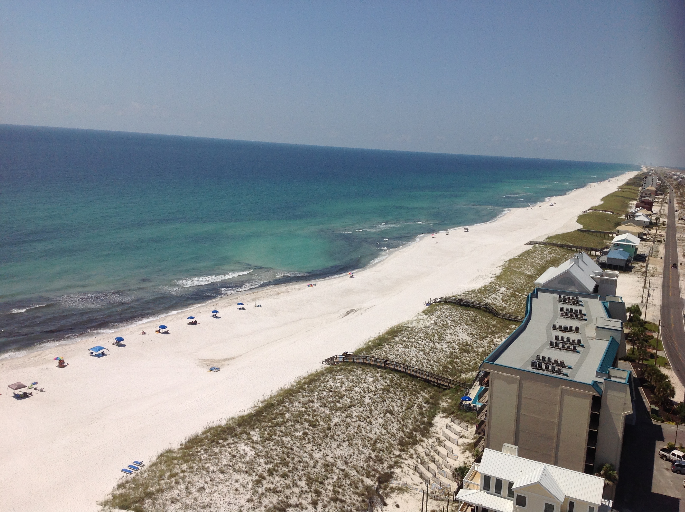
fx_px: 692
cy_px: 256
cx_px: 342
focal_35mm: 35
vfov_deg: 40.6
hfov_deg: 52.7
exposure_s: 1/6061
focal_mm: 4.28
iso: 64
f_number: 2.4
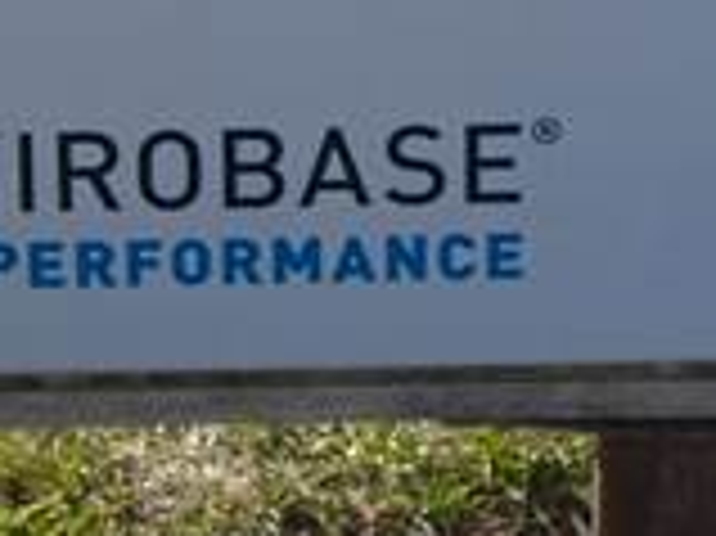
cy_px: -595
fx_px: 5105
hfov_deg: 8.0
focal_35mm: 247
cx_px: 644
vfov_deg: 5.8
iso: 100
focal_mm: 8.7
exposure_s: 1/400
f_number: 4.5
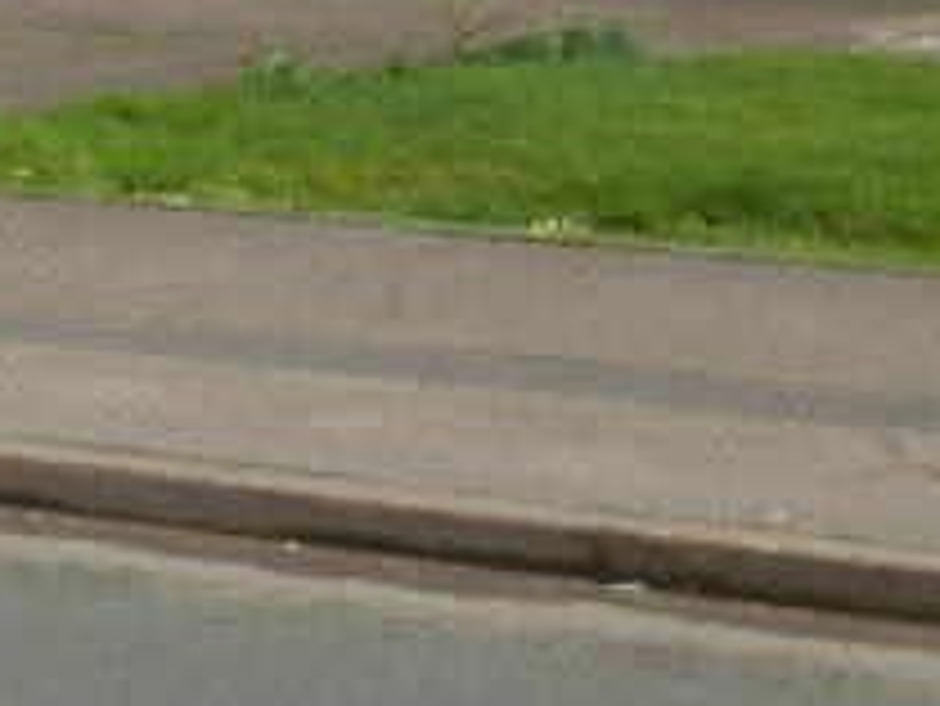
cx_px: 526
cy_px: -580
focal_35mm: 176
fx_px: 4782
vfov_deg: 8.1
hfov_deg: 11.2
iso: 100
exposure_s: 1/640
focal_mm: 6.4
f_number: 4
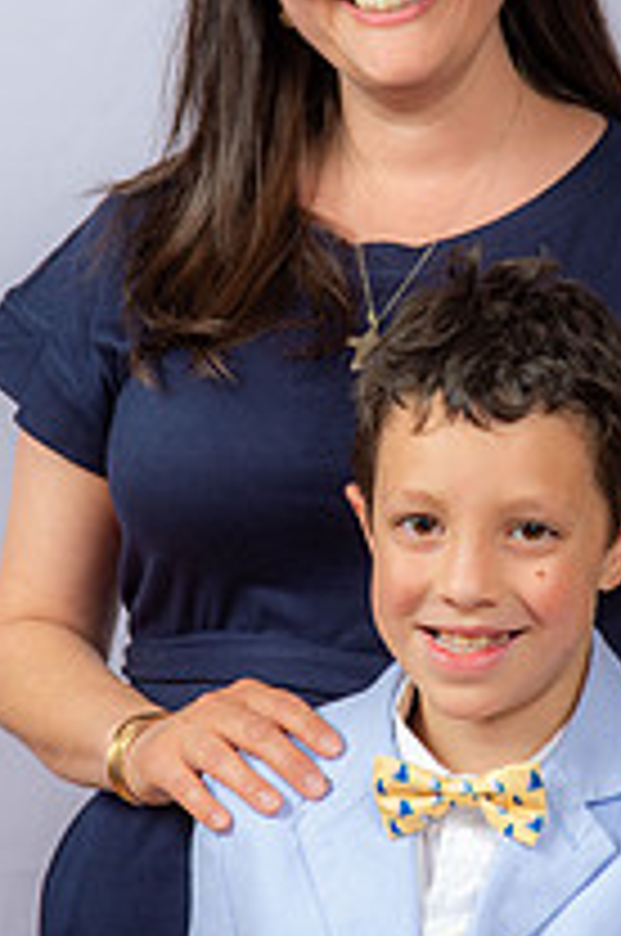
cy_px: 418
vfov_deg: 12.2
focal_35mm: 169
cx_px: 452
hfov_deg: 8.1
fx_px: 4387
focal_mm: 78
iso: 250
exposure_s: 1/160
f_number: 6.3
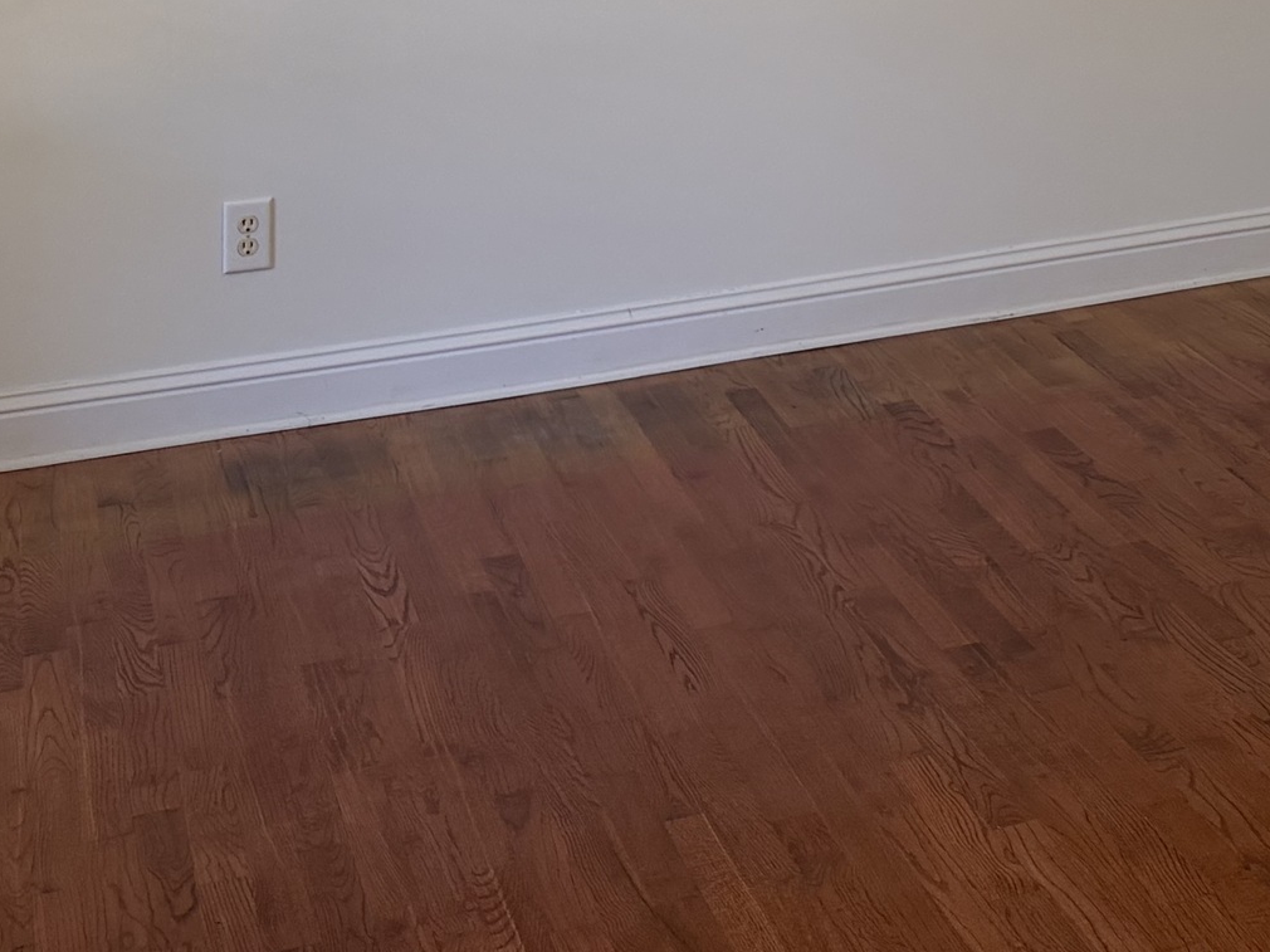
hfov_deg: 25.5
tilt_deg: +1.9
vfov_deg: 17.9
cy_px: -487
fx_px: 2678
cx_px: 1250
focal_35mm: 73
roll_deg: +2.9
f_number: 1.78
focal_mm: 6.76
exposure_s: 1/195
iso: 160
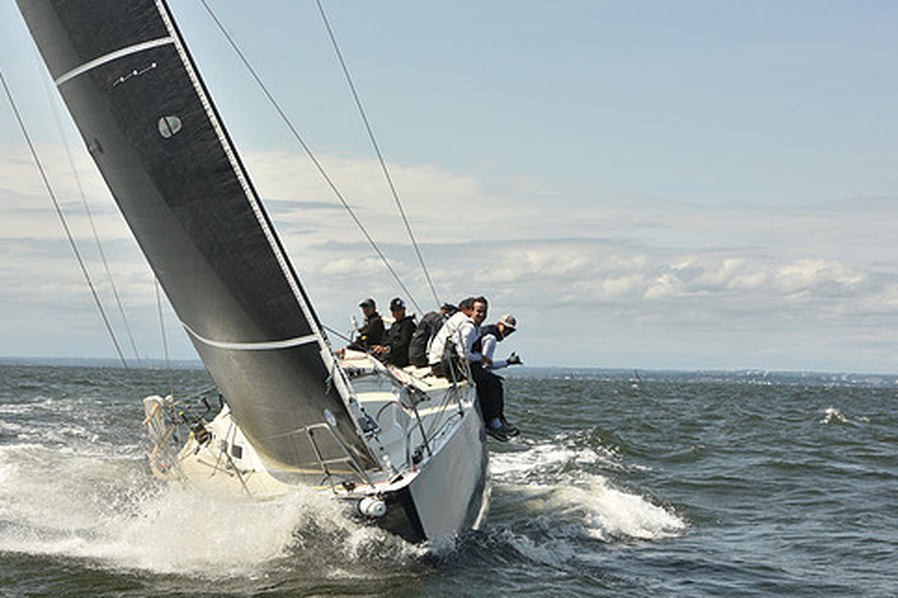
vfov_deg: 16.3
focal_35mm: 84
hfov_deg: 24.2
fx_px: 2095
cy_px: 337
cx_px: 402
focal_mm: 70
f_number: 10
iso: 250
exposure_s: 1/800
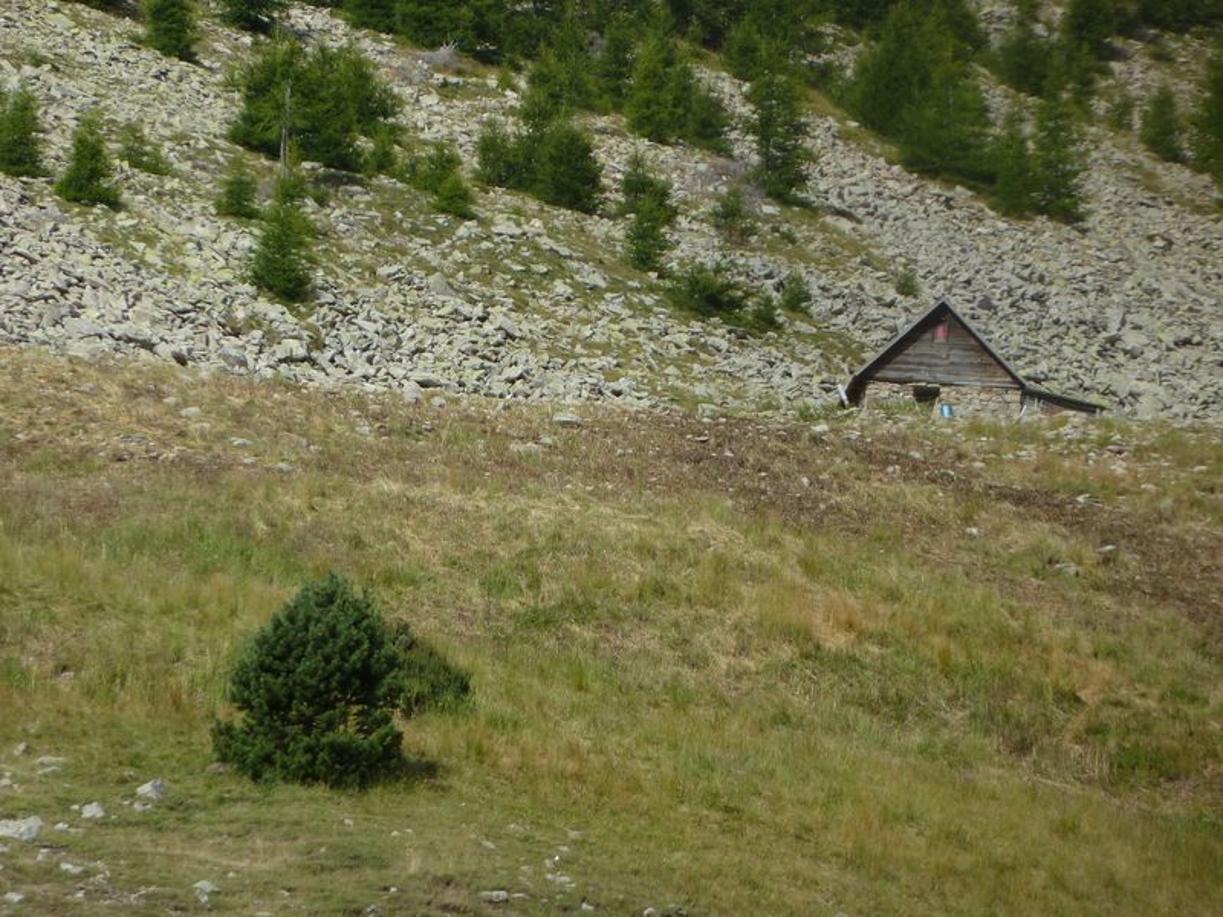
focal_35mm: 278
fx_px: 9822
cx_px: 612
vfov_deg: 5.3
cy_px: 458
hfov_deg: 7.1
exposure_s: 1/400
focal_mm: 45.7
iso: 80
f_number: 4.8
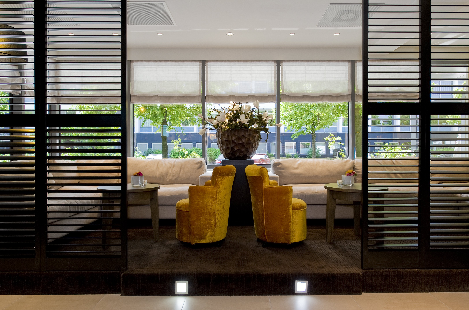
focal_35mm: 24
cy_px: 155
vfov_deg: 52.8
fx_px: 312
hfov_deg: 73.9
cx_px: 234
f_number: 8
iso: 400
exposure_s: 1/20
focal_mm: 24
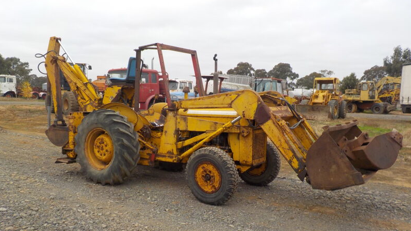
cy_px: 132
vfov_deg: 35.6
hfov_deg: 59.5
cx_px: 205
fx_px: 360
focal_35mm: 33
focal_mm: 4.1
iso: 125
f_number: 3.3
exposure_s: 1/500
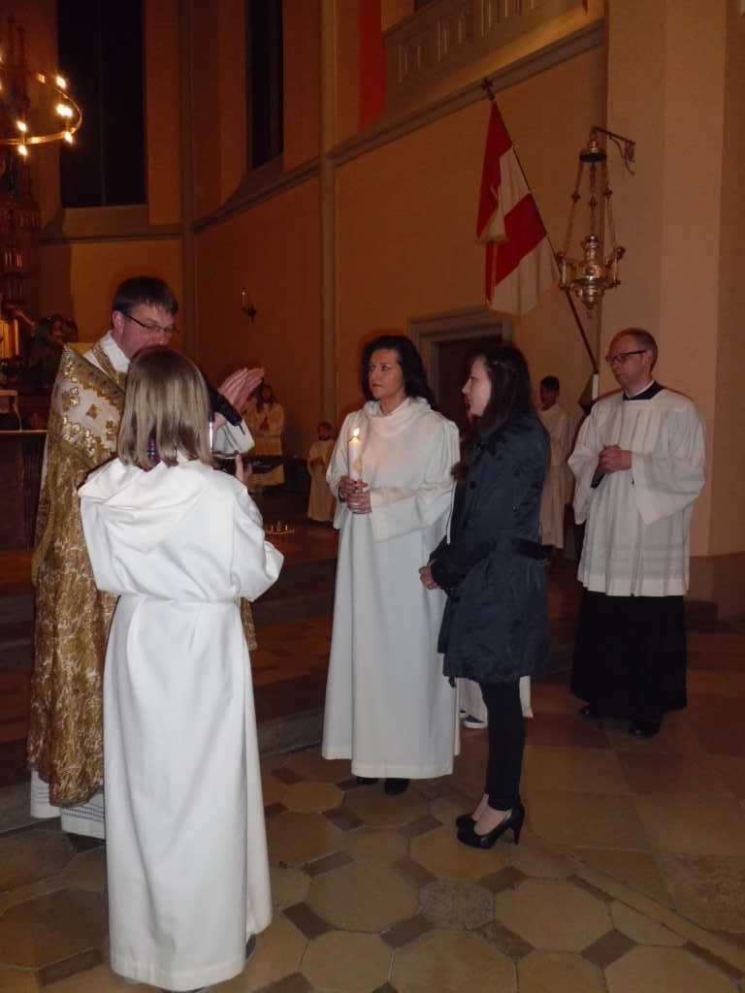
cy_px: 496
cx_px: 372
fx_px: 746
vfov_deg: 67.3
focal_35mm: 26
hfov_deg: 53.1
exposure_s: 1/60
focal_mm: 4.7
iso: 200
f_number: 2.8
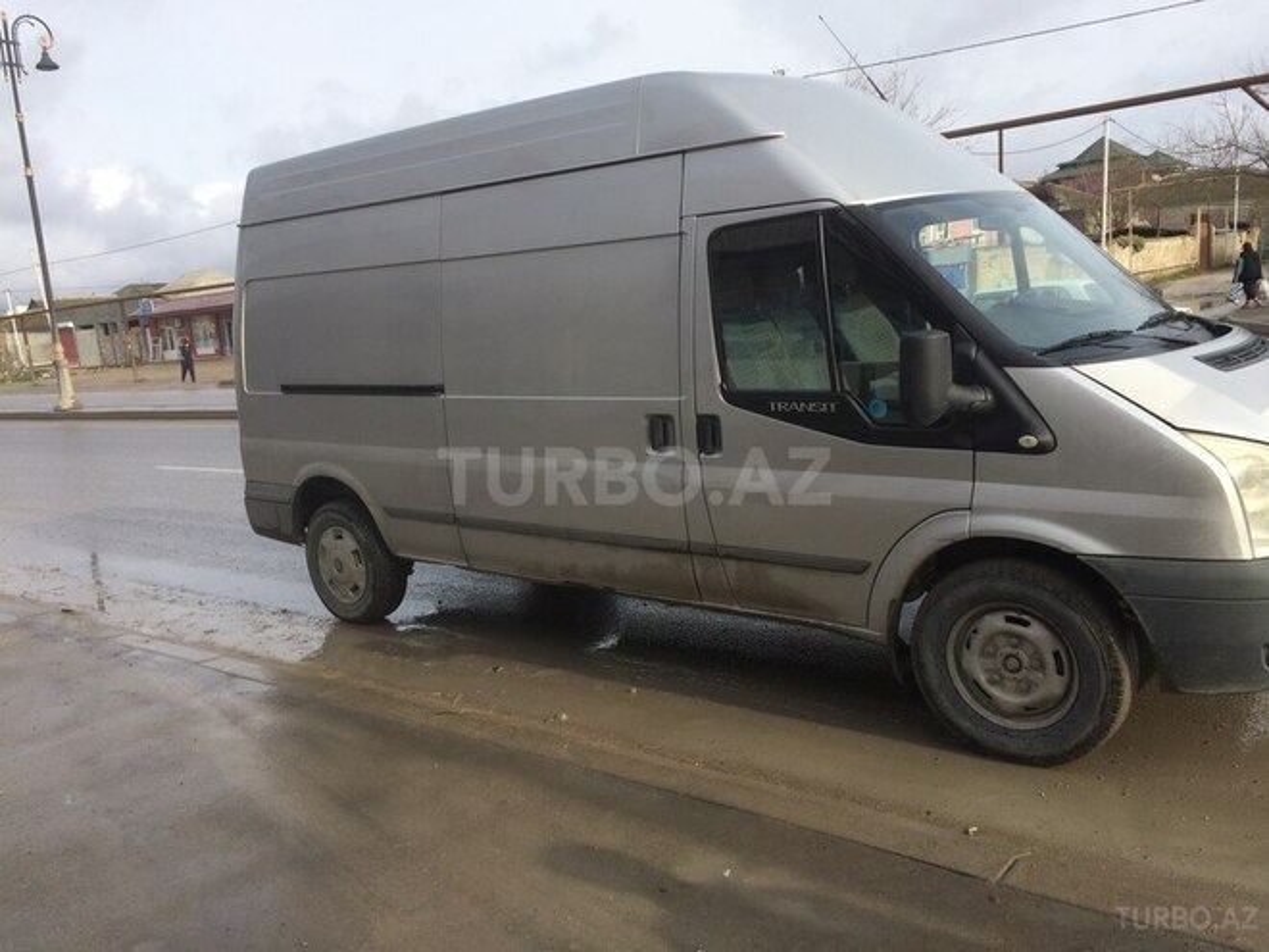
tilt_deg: -11.2
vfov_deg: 48.2
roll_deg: +5.2
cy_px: 476
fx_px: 1063
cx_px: 634
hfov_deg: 61.7
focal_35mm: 29
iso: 32
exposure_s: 1/1368
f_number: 2.2
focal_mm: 4.15
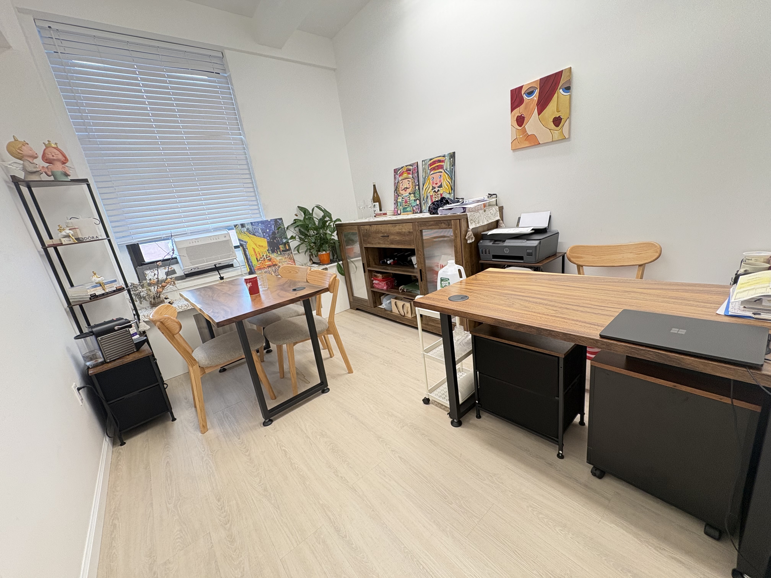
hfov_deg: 102.1
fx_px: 312
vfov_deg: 85.7
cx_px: 386
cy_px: 289
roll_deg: +9.4
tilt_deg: -15.9
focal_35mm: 14
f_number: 2.2
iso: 160
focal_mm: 2.22
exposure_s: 1/60
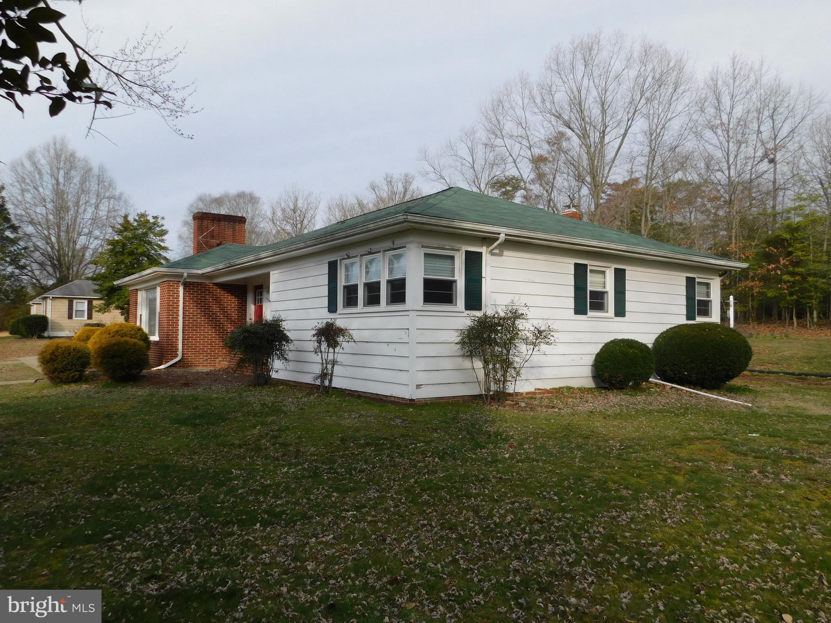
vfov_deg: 54.9
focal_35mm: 25
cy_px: 312
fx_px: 600
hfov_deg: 69.4
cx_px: 416
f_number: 3.1
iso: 125
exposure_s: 1/800
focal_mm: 4.5
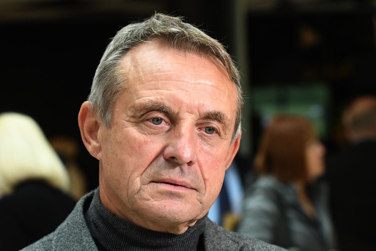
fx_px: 1347
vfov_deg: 10.6
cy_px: 126
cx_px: 188
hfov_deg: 15.9
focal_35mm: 129
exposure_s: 1/160
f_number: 5
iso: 3200
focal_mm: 86
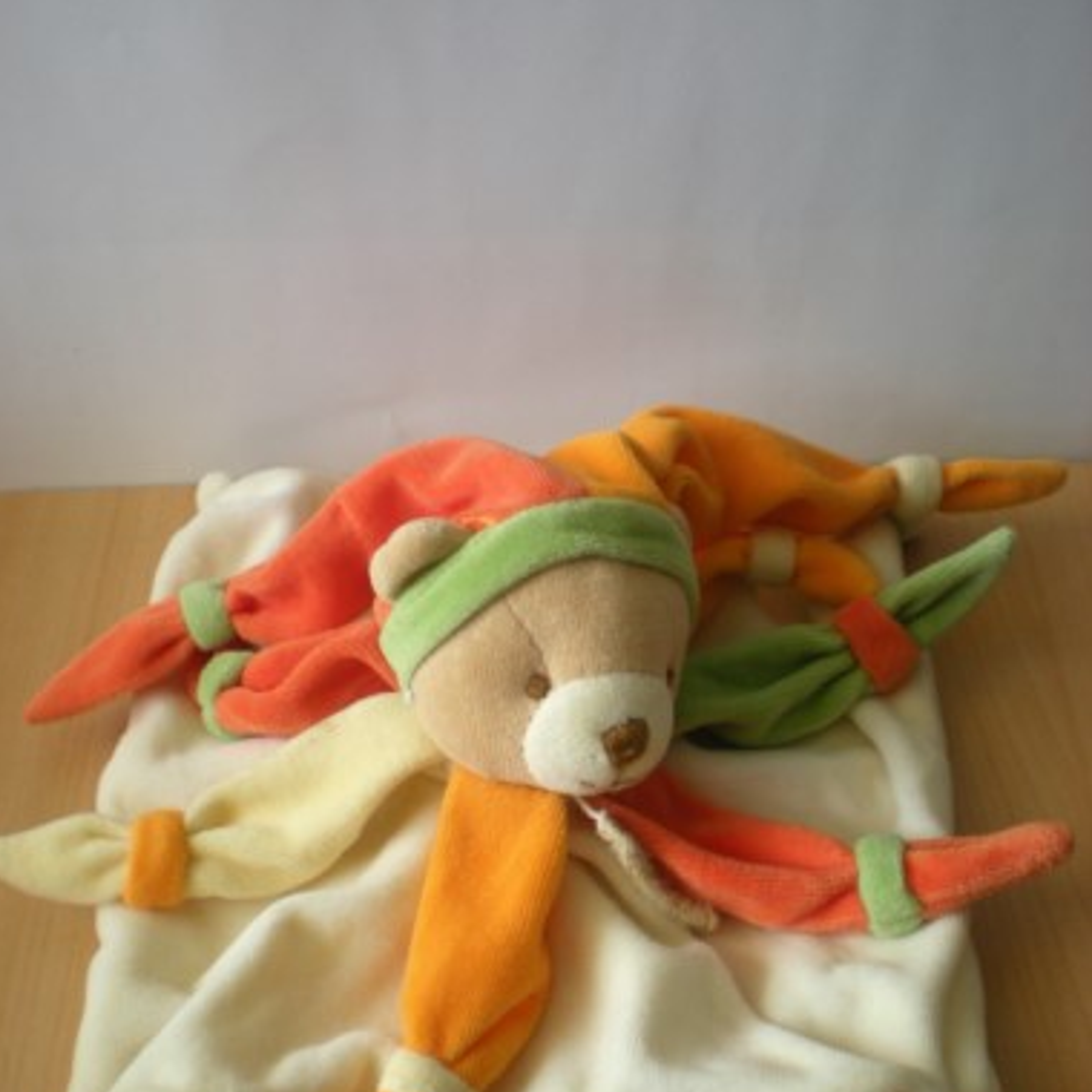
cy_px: 681
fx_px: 1642
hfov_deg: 36.8
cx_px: 537
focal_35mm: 46
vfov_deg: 36.6
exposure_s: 1/63.3
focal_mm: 6.3
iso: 75
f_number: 3.1
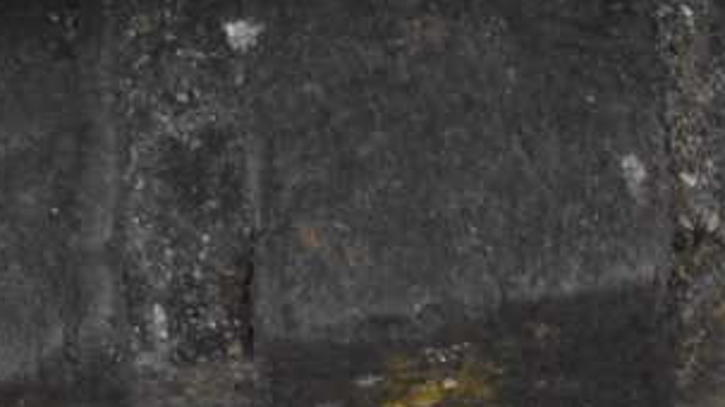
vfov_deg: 6.4
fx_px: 3189
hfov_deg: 12.6
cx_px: 885
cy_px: -960
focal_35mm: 166
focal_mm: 18
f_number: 20
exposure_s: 1/18
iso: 800
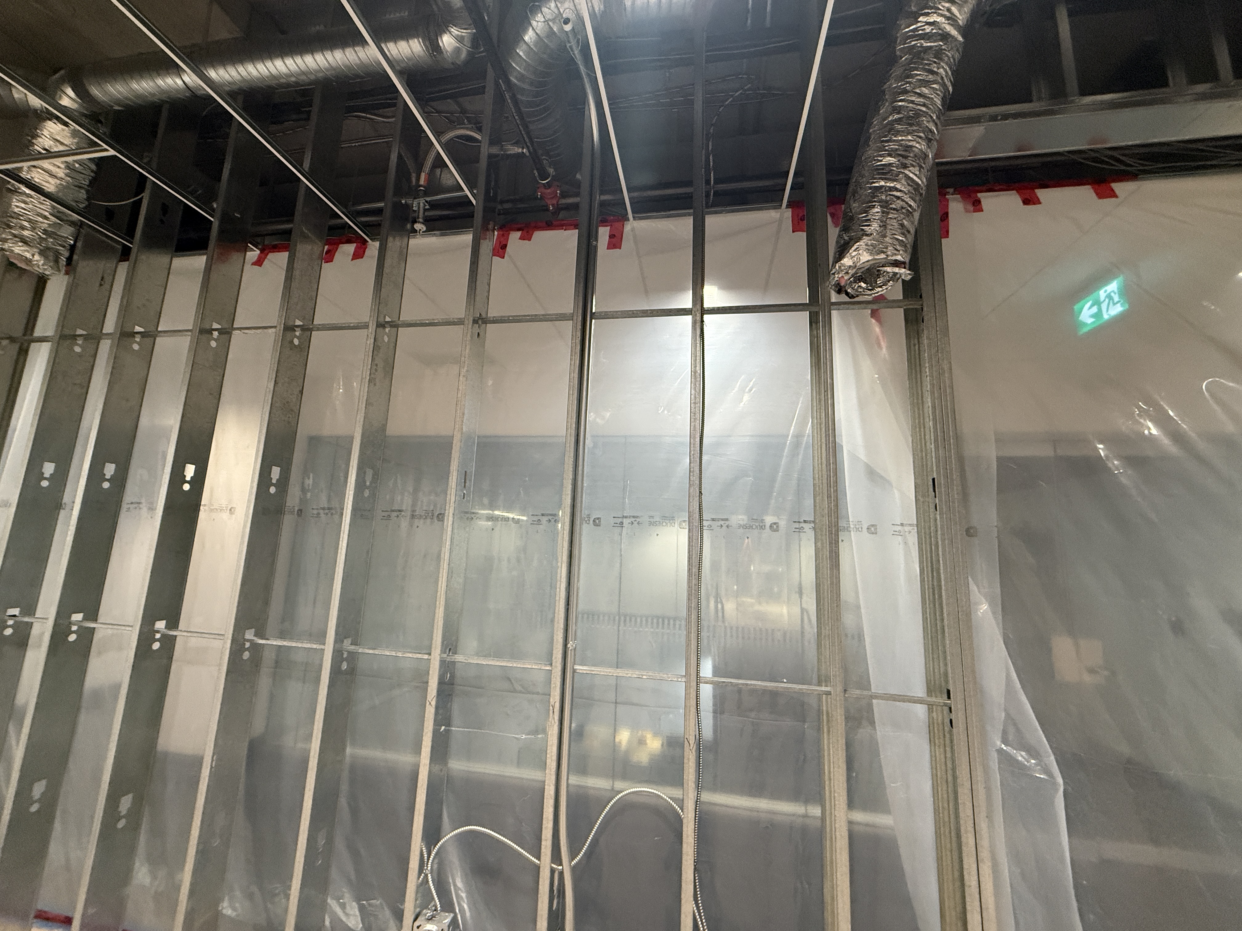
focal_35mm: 14
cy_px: 466
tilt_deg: +8.9
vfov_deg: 85.7
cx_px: 621
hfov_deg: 102.1
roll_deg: -2.2
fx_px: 502
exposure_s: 1/97
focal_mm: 2.22
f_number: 2.2
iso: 320
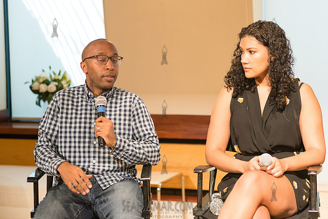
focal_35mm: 80
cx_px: 164
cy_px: 110
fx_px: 729
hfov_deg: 25.4
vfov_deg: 17.1
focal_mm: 80
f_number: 4
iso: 2500
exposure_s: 1/125
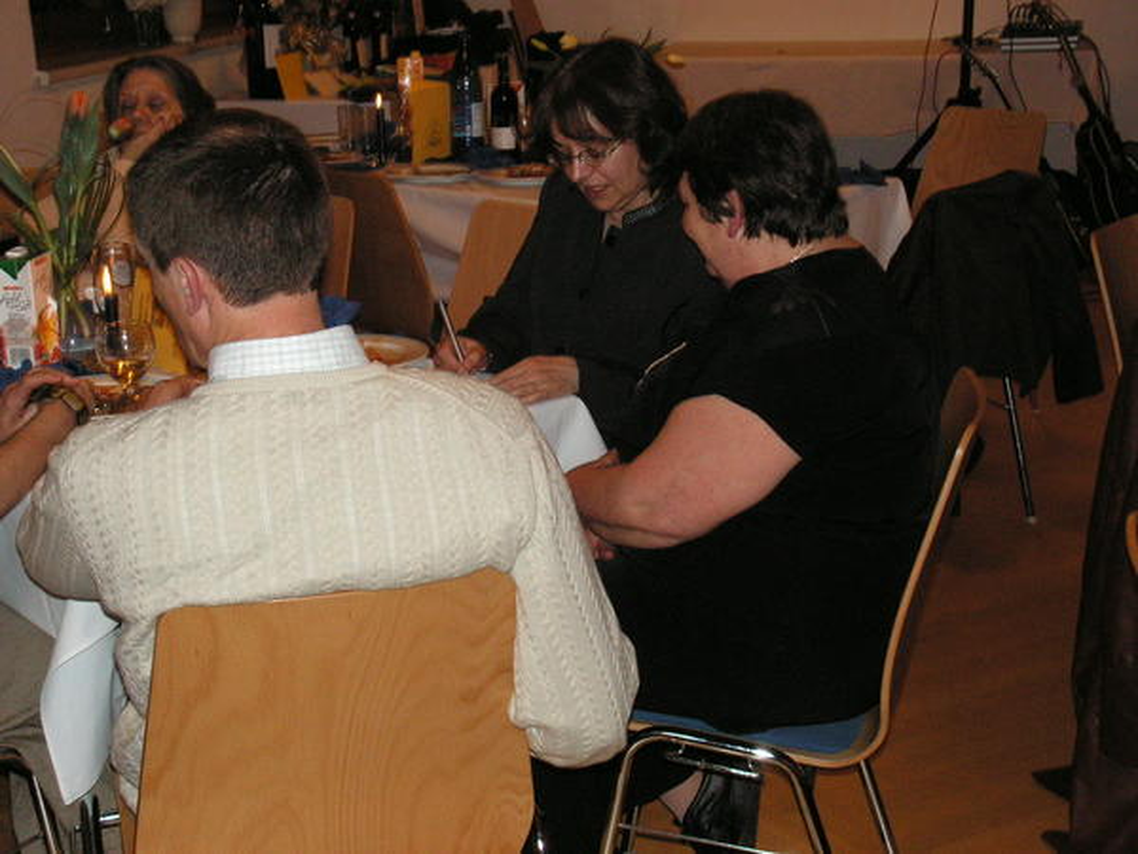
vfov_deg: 25.7
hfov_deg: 33.8
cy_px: 427
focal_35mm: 57
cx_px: 569
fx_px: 1874
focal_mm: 9.6
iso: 160
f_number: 3.3
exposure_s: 1/60
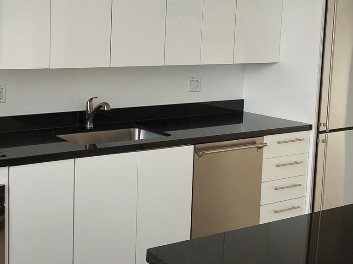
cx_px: 60
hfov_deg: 36.6
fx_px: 510
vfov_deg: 29.0
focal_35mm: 50
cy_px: 97
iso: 40
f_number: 1.8
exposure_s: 1/100
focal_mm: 5.23
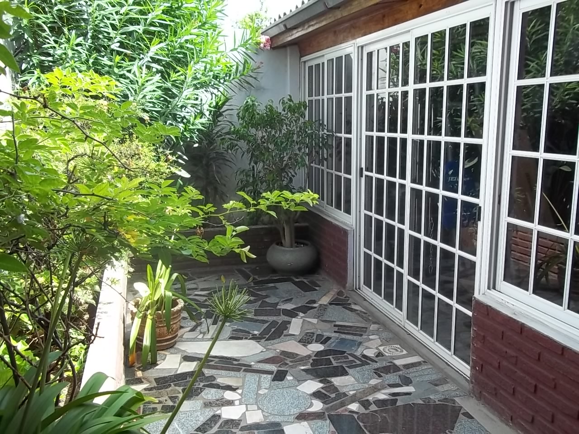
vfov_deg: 44.2
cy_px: 217
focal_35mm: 32
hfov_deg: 56.8
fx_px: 535
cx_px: 290
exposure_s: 1/250
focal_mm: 5.7
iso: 80
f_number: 2.9
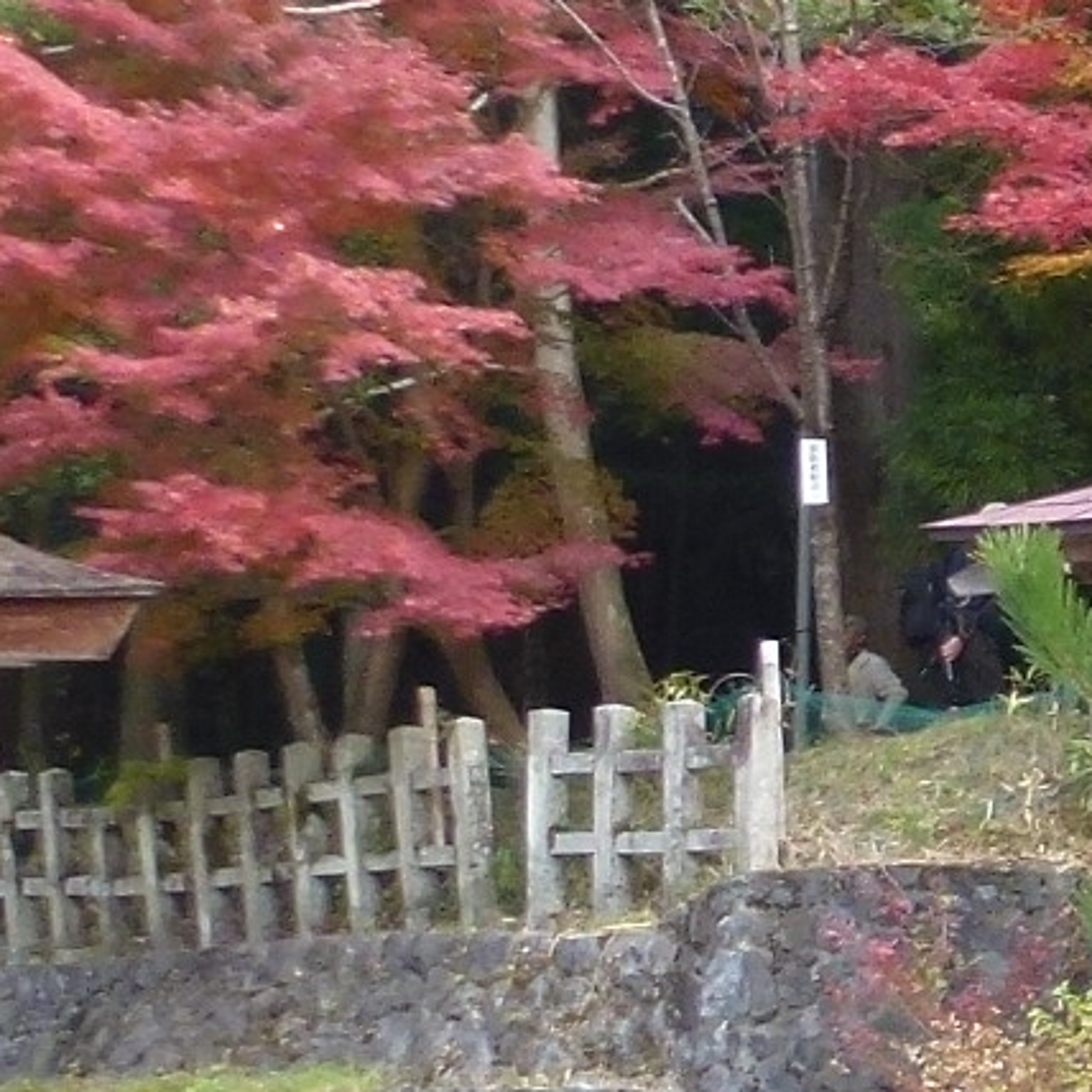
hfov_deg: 12.1
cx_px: 2240
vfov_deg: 13.7
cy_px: 837
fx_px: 4533
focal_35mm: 127
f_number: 3.3
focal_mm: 4.3
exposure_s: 1/125
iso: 100
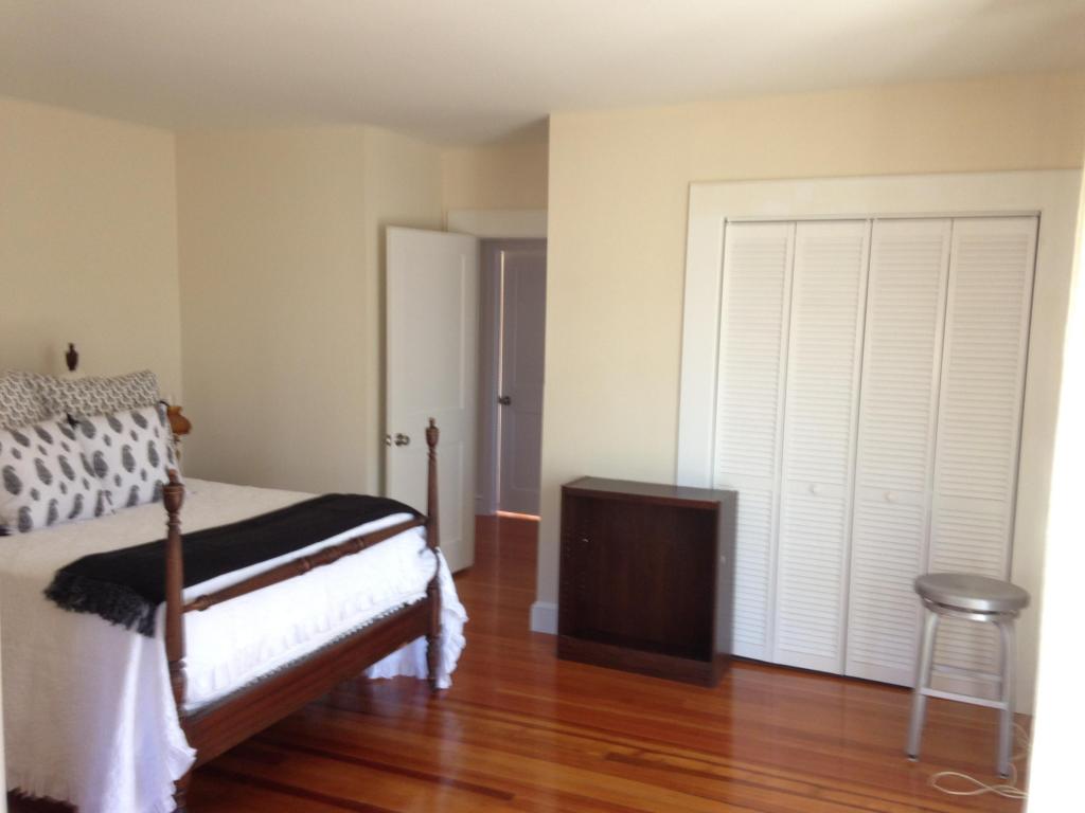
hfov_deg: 55.4
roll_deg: -2.1
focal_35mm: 33
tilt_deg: -7.7
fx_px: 1034
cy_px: 406
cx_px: 542
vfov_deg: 42.9
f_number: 2.4
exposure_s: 1/20
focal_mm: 4.12
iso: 80
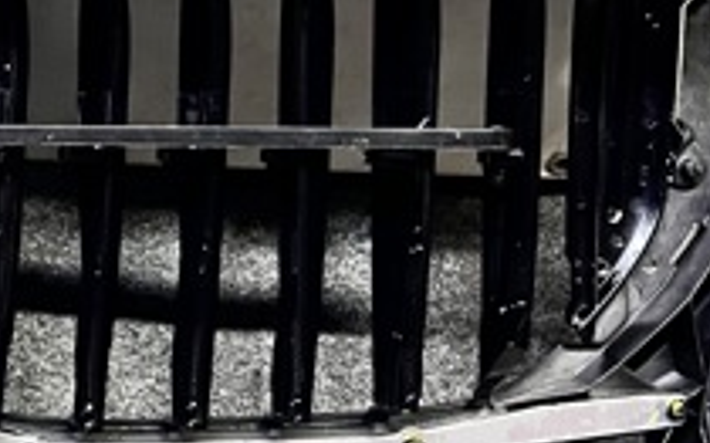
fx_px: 1625
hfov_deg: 22.7
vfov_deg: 15.5
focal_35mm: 84
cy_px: 127
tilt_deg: -47.6
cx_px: -139
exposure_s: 1/50
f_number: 1.5
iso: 500
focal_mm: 5.7
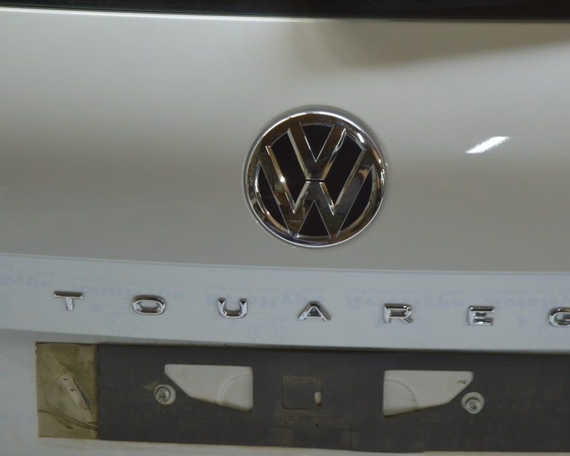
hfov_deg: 20.5
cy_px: 228
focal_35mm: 94
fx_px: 1578
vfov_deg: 16.4
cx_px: 302
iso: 400
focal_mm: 55
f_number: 5.6
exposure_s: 1/20
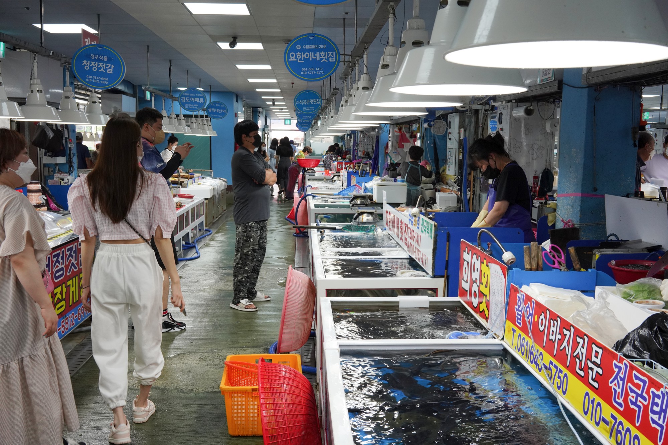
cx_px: 334
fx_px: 649
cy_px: 222
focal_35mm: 35
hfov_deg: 54.4
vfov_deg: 37.9
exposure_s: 1/125
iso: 1600
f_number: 11
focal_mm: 35
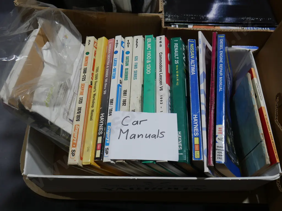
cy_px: 106
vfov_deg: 41.8
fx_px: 277
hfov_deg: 54.0
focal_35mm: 34
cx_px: 141
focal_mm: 17
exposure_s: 1/125
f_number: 4.5
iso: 200
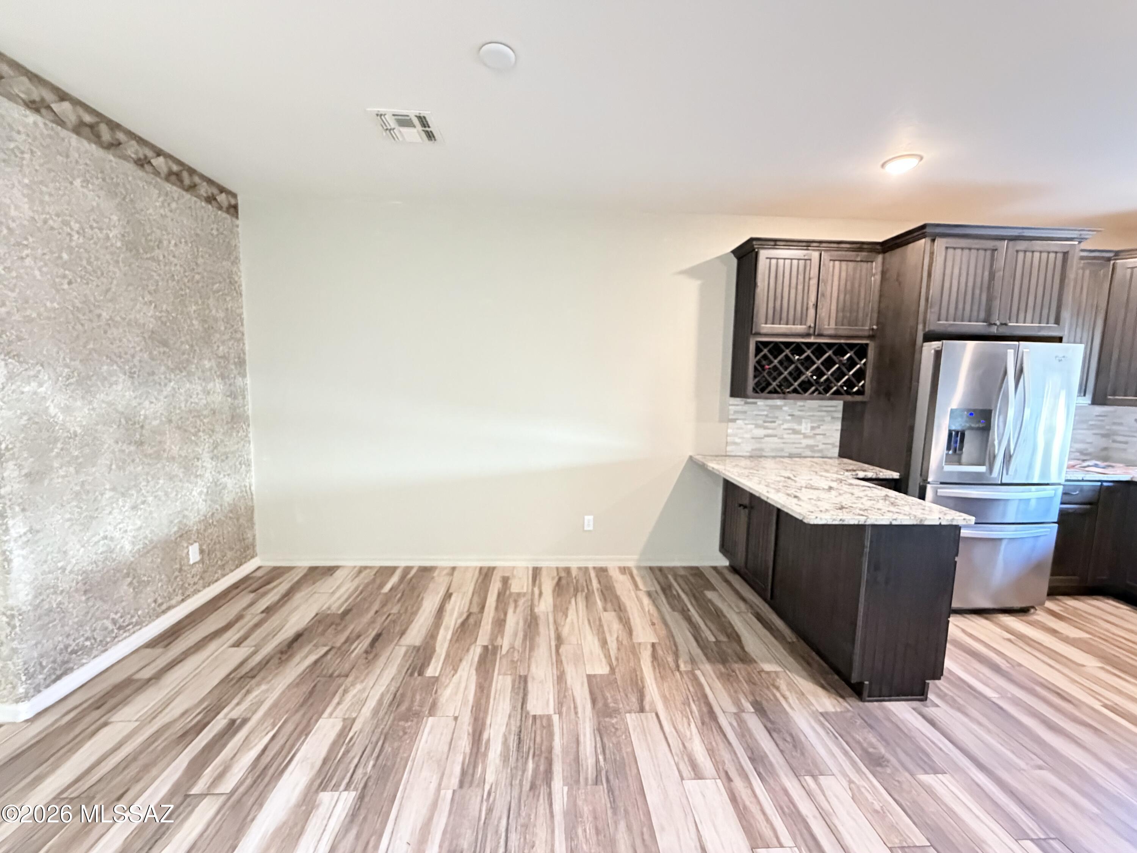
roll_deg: -0.8
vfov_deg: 85.7
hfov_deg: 102.1
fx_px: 460
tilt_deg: -6.5
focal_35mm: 14
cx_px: 568
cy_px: 426
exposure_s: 1/40
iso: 1000
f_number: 2.2
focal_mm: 2.22
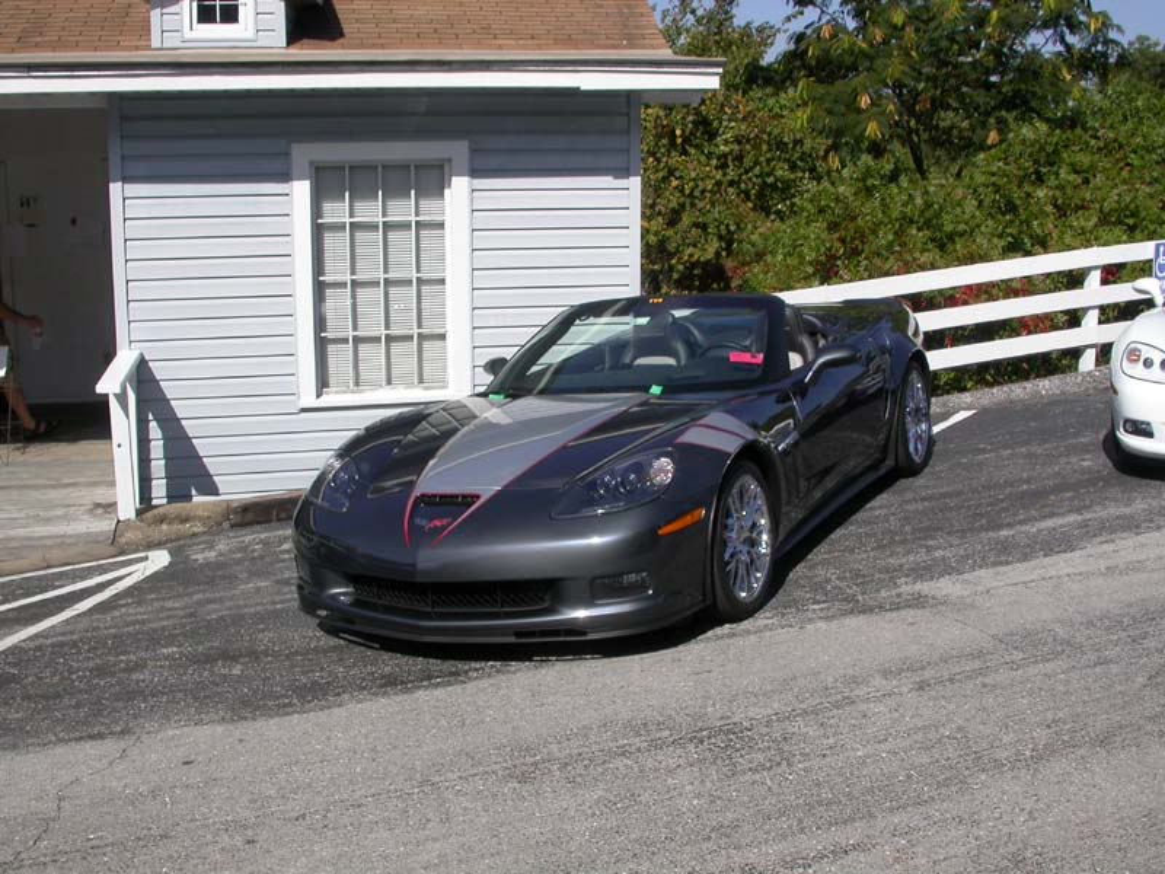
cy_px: 437
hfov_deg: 49.0
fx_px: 1279
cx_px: 582
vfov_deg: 37.7
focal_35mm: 38
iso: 100
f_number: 7.5
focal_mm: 7.85
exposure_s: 1/463
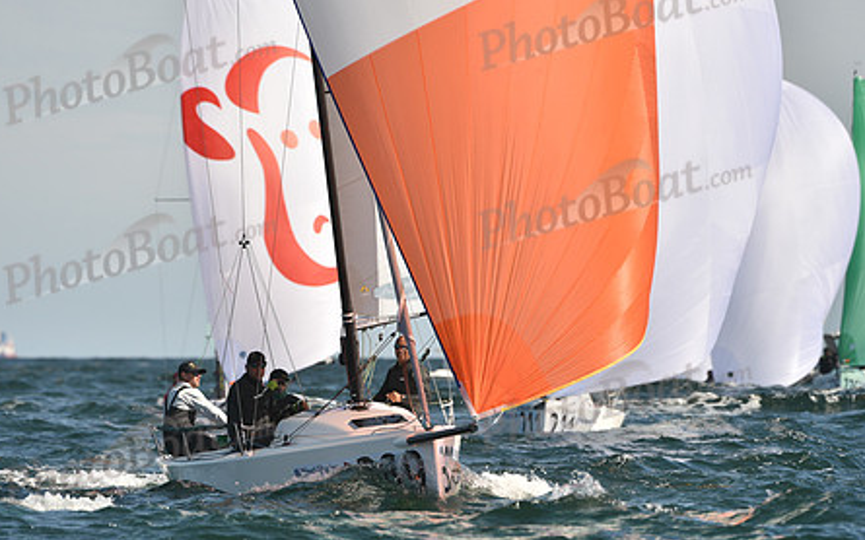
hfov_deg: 4.0
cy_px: 327
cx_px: 379
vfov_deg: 2.5
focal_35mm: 531
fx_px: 12516
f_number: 6.3
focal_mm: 400
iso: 250
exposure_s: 1/1250
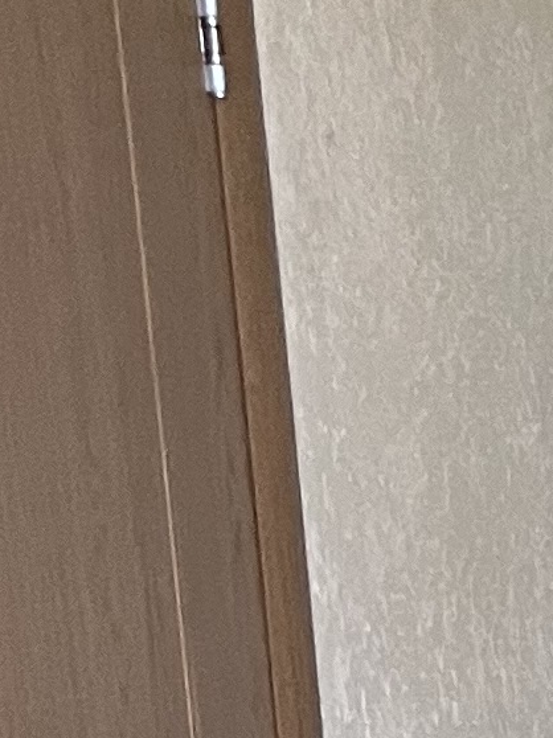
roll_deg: -0.2
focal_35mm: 188
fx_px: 4008
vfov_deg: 9.8
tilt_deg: -14.7
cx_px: 1814
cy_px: 1439
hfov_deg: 6.9
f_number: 1.6
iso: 200
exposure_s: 1/50
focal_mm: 5.1
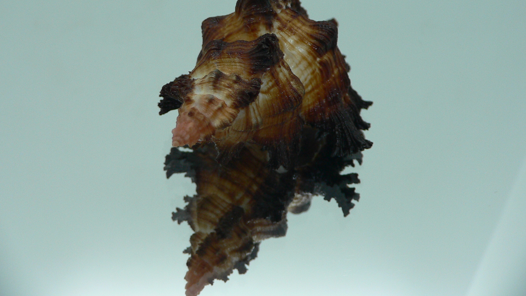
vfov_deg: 30.2
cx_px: 260
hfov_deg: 51.6
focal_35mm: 39
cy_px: 98
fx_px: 544
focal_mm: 4.6
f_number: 2.8
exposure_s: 1/60
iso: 80
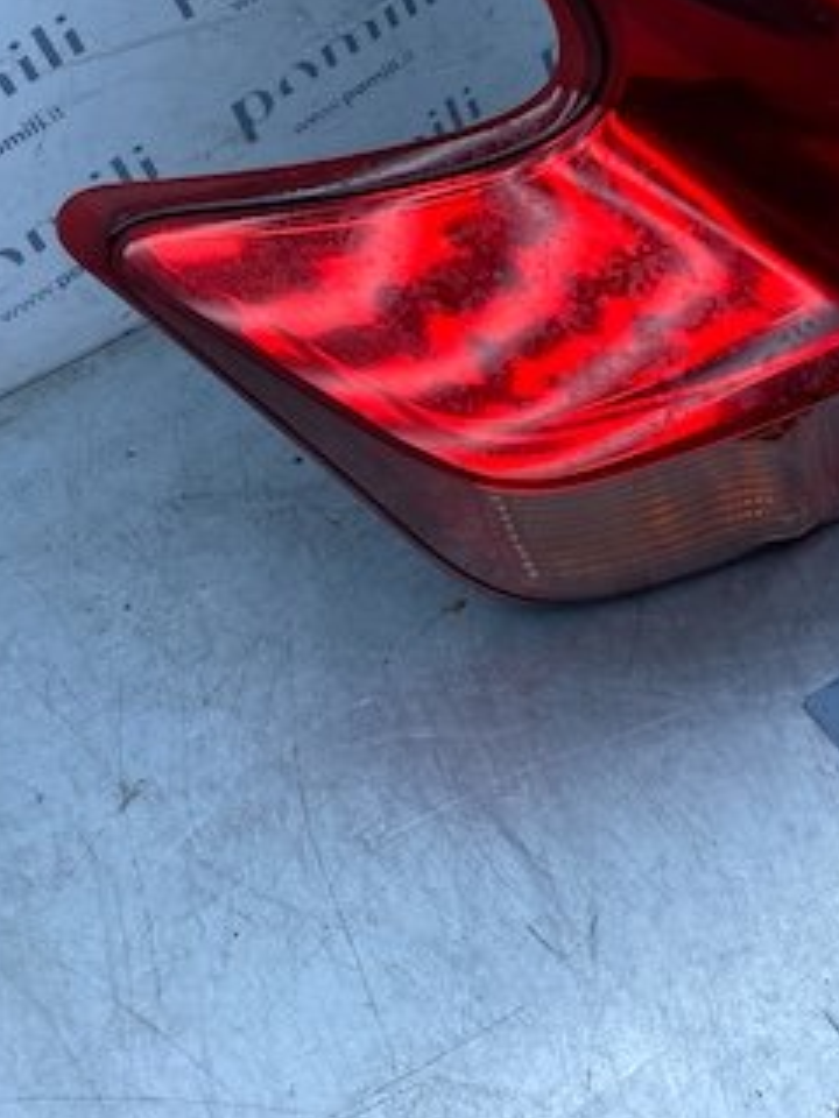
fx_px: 1680
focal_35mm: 52
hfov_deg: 27.8
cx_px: 577
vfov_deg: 33.9
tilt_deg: -35.7
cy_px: 21
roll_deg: +6.2
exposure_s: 1/942
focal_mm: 4.25
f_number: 1.8
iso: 32
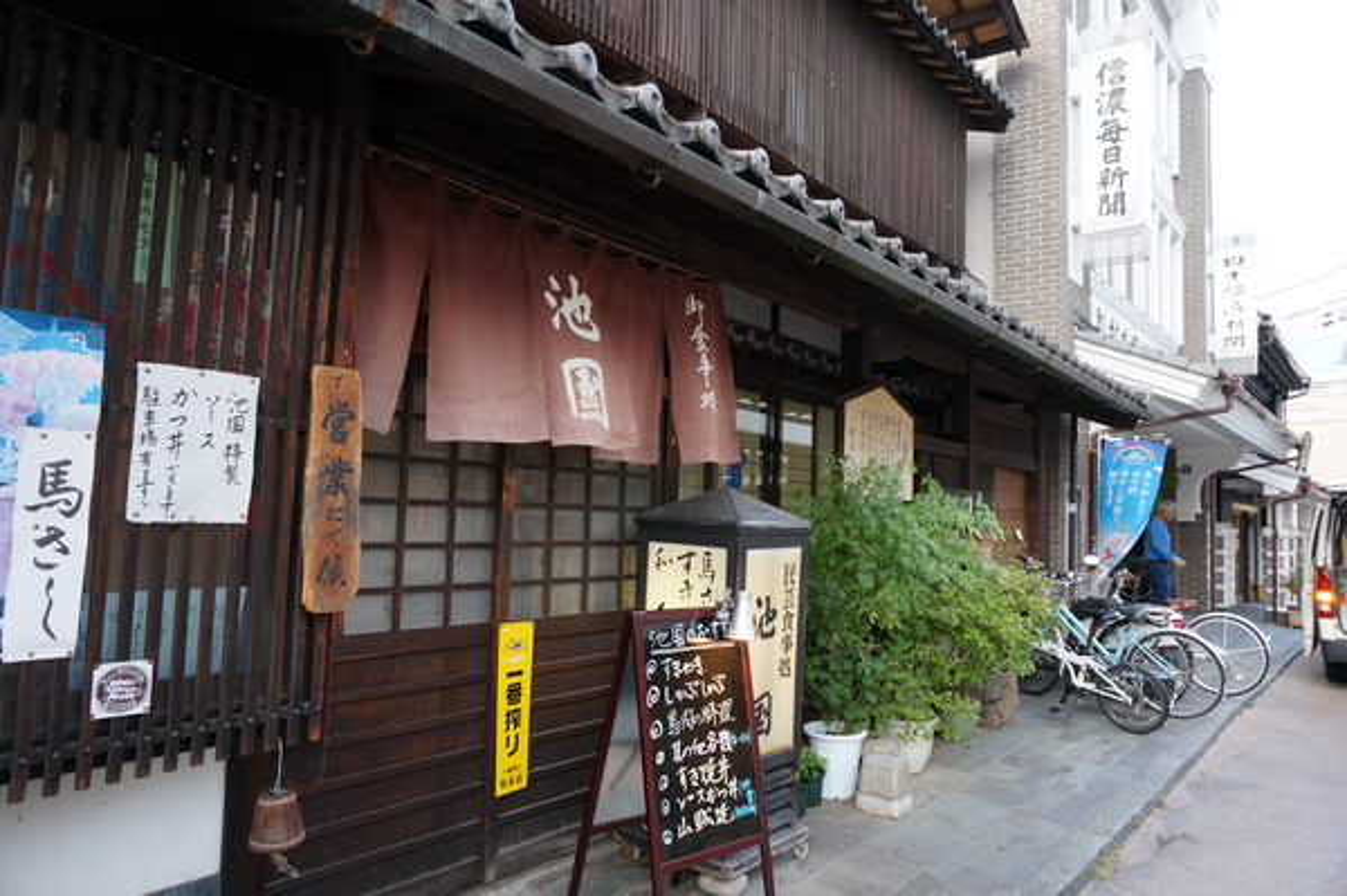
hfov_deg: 73.8
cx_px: 674
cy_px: 448
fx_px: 897
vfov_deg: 53.1
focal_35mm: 24
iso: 640
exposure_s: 1/60
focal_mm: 16
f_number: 4
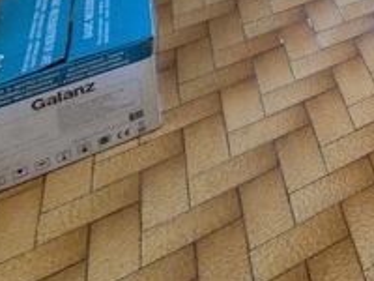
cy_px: -274
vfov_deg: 18.7
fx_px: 562
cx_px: 587
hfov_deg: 25.5
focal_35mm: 52
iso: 800
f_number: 2.2
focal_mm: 2.2
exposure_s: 1/50
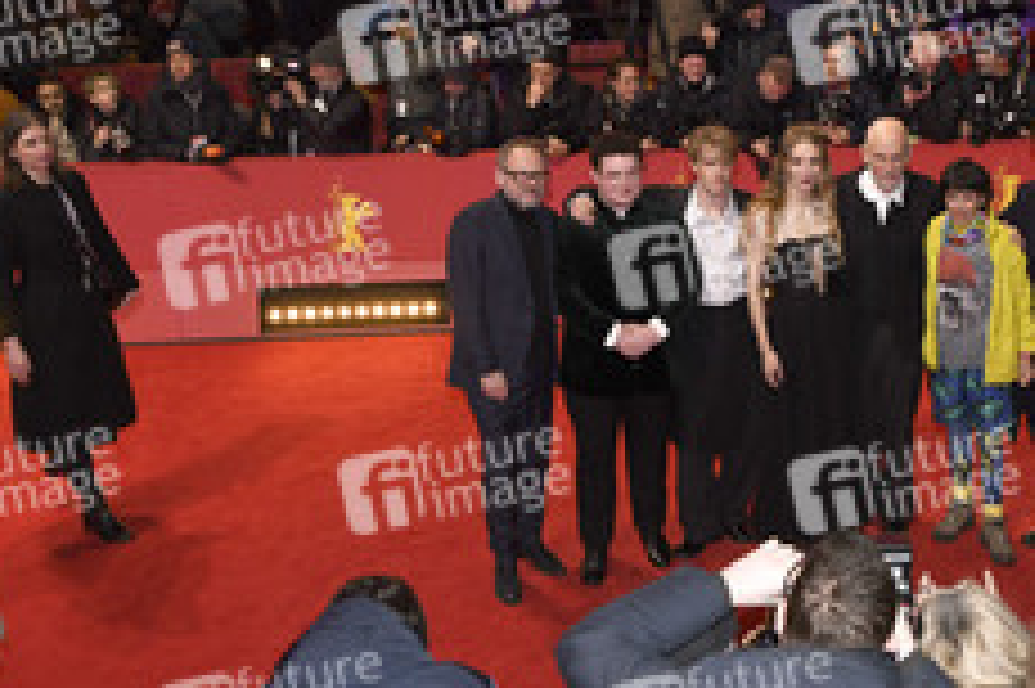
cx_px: 785
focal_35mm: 47
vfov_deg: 28.6
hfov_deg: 40.7
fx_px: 1350
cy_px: 369
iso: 800
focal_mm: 24
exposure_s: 1/640
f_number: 4
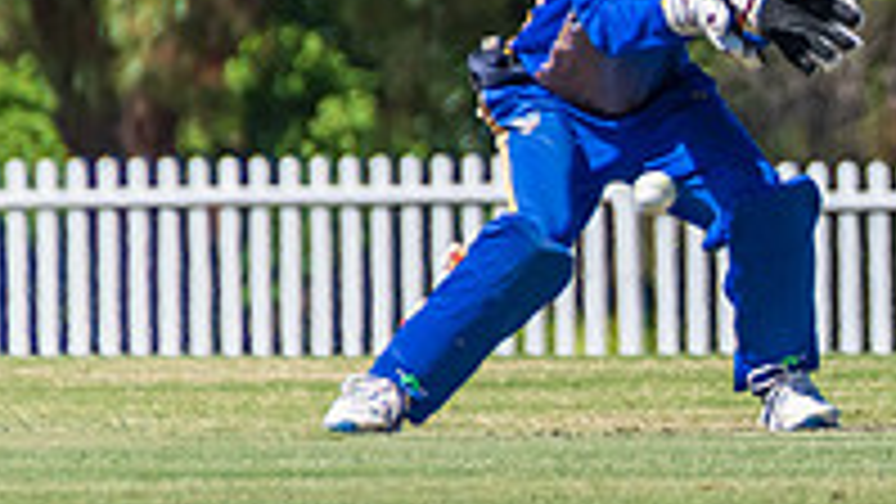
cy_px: 94
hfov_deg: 1.0
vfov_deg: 0.6
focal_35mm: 2162
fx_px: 51372
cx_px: 1143
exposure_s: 1/1600
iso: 320
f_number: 7.1
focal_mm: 400
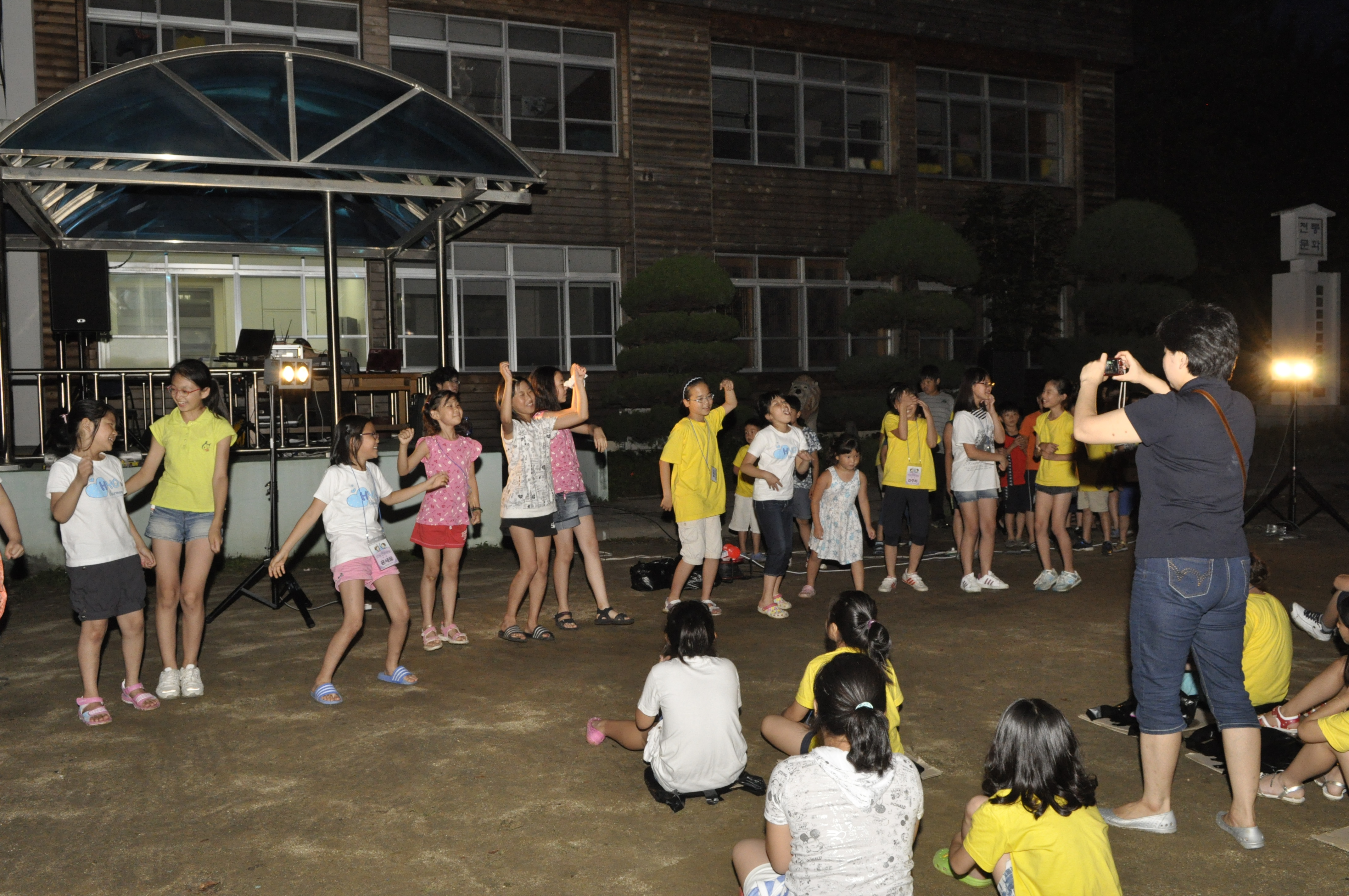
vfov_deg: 45.6
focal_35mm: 28
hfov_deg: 64.6
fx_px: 1067
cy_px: 448
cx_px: 674
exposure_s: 1/60
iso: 1600
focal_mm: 19
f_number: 7.1
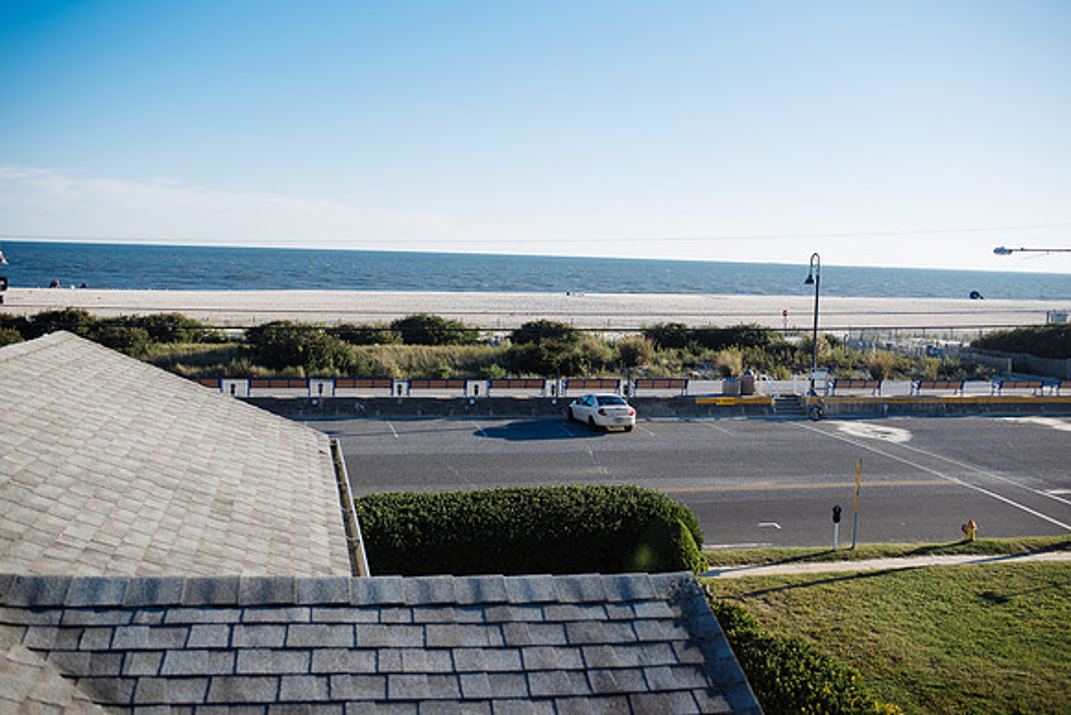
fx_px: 1041
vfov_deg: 37.9
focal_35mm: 35
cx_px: 536
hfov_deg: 54.4
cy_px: 358
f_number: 2.8
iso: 100
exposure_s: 1/1250
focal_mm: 35
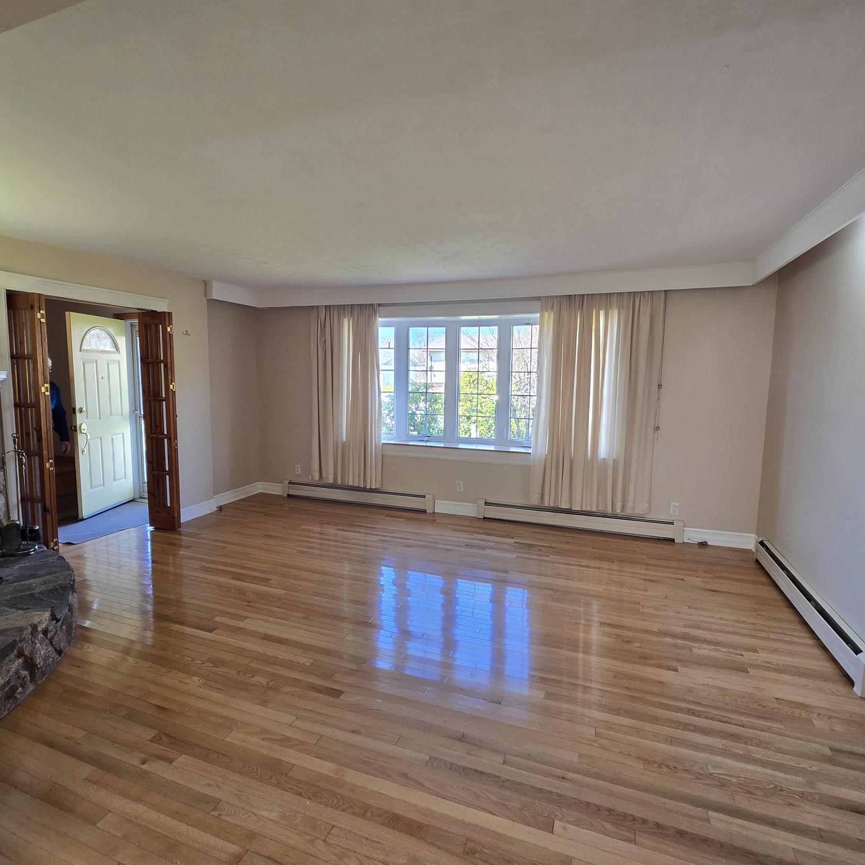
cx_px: 423
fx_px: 452
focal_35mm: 16
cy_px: 424
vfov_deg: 87.4
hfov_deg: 87.4
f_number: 2.2
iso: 100
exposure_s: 1/60
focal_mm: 2.2
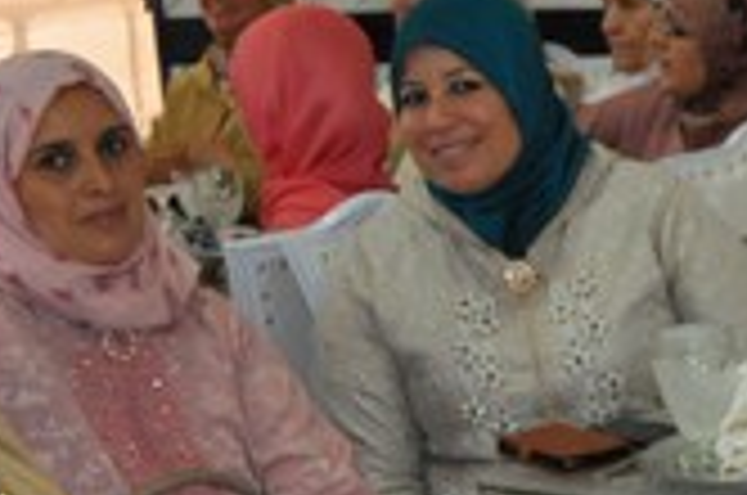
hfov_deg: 14.7
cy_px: 272
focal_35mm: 133
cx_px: 1008
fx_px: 2753
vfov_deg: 10.3
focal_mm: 23
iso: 800
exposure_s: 1/60
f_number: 3.8
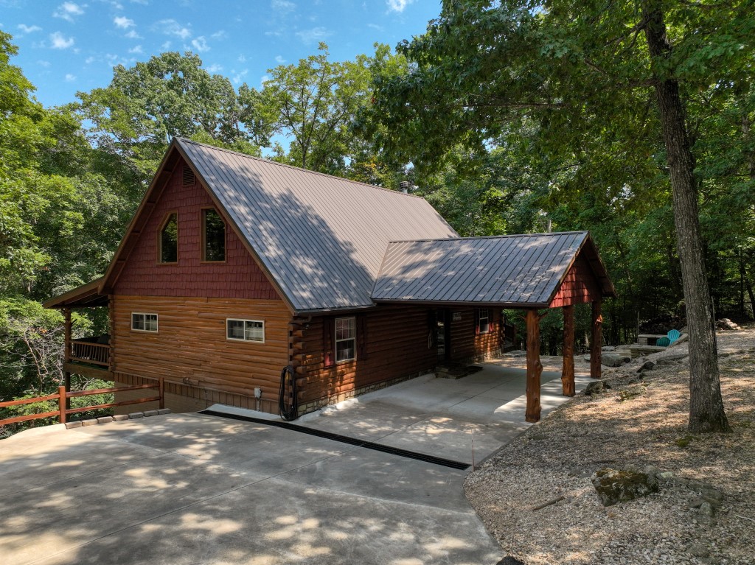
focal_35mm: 24
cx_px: 378
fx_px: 523
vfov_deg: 56.8
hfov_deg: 71.6
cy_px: 282
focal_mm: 12.3
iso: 180
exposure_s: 1/1600
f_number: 2.8
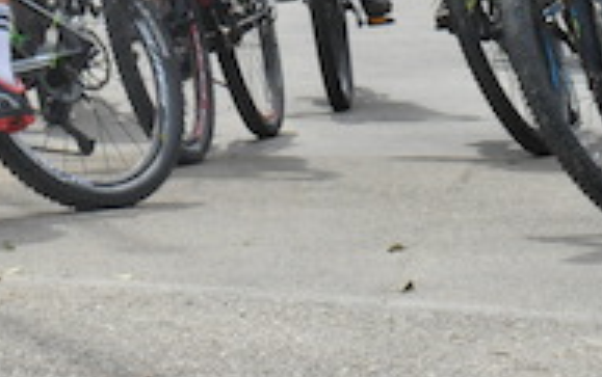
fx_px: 4056
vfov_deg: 5.3
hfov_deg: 8.5
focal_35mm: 247
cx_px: 340
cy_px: -142
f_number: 13
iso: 1250
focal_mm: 52
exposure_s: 1/640
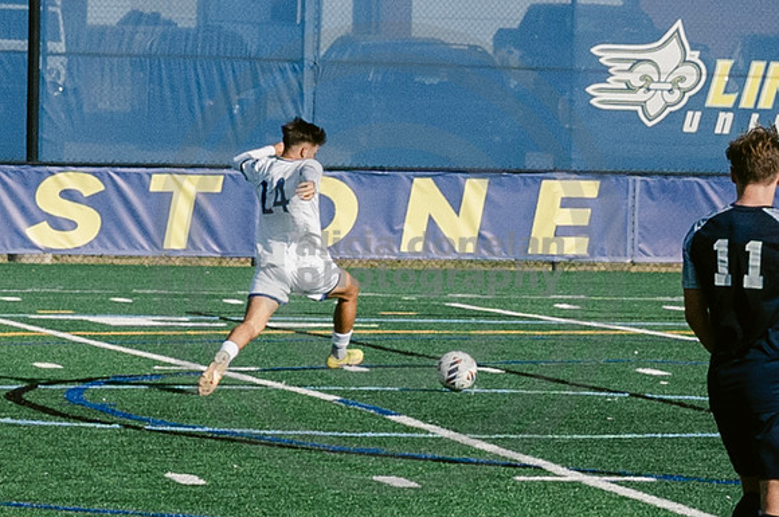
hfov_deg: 5.7
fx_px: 7880
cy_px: 231
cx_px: 678
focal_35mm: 365
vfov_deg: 3.8
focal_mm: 53
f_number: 5.6
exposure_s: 1/4000
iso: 640
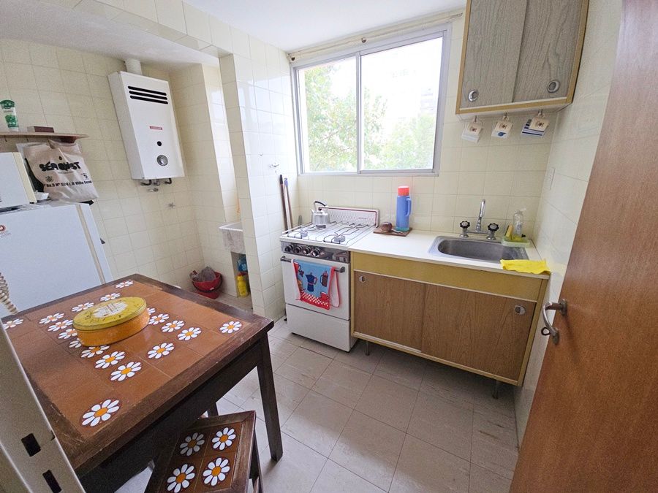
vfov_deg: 89.9
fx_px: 247
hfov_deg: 106.2
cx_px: 329
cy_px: 246
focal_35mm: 13
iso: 100
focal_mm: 2.2
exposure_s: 1/50
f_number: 2.2
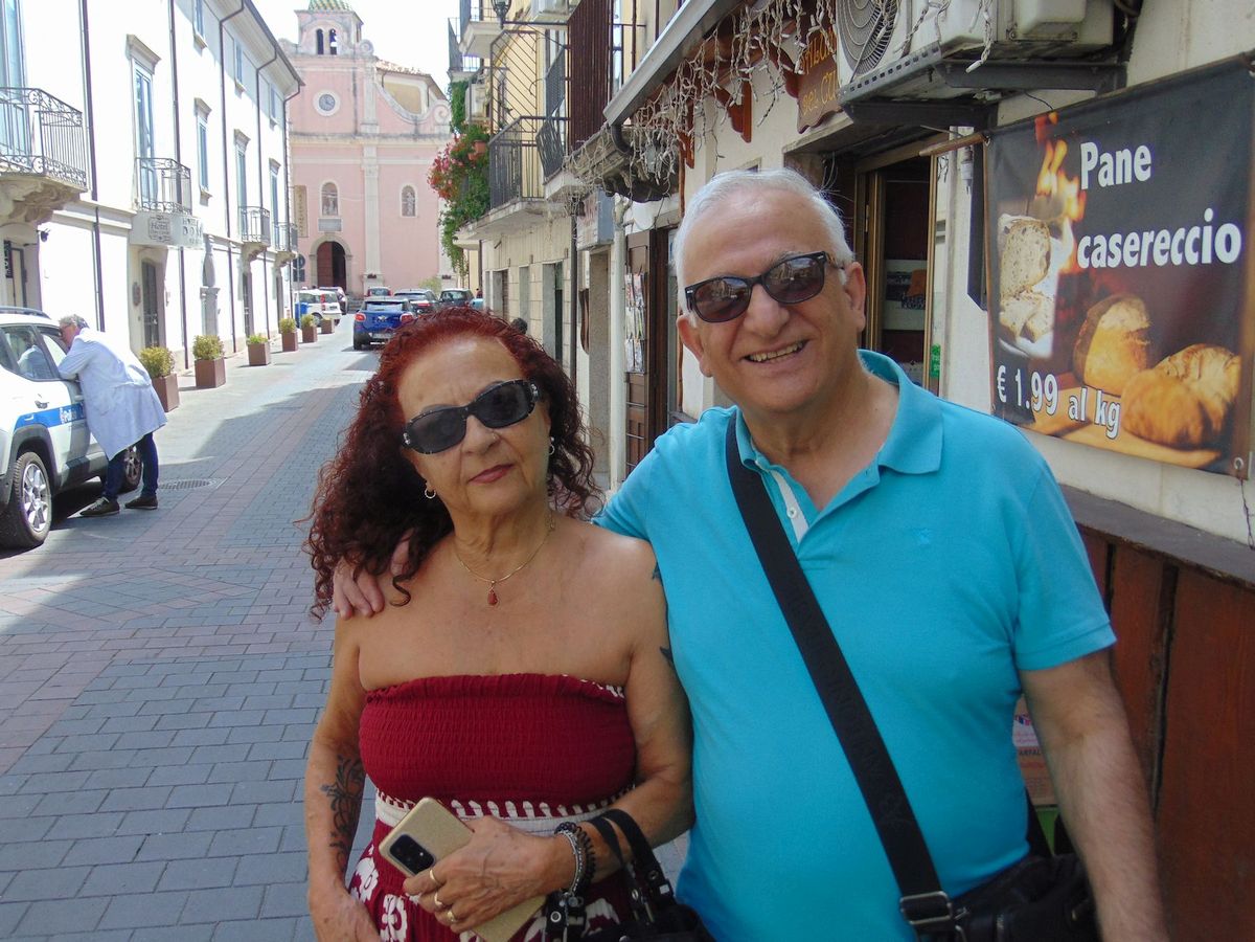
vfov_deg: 42.9
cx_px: 628
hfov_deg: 55.4
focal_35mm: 33
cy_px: 471
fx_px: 1196
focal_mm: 5.8
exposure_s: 1/400
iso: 80
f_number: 3.2
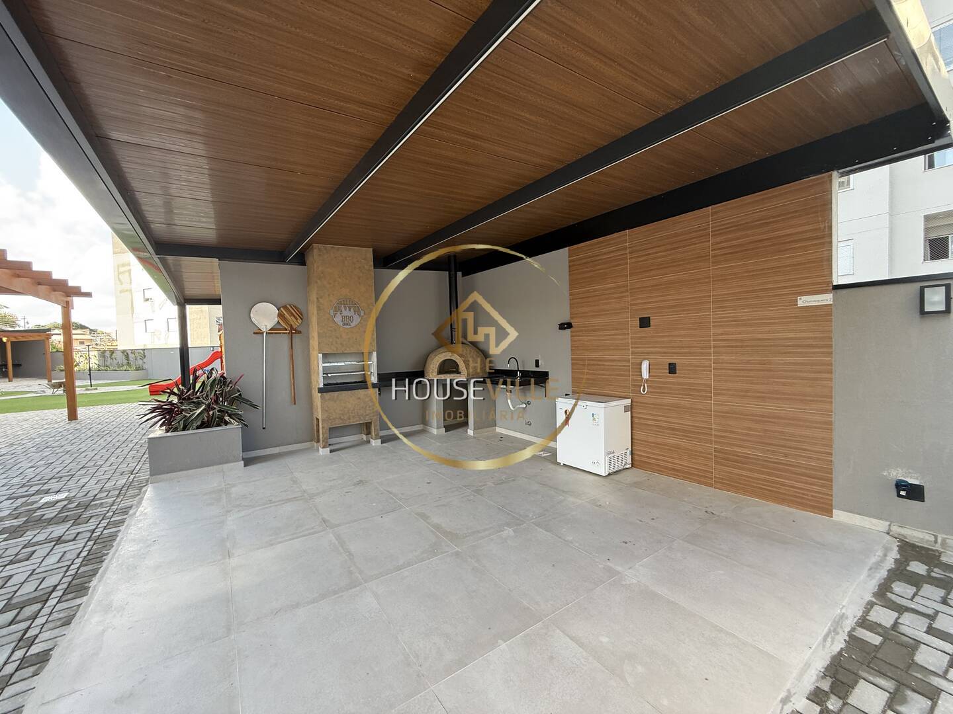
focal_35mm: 14
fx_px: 385
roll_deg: +2.4
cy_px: 357
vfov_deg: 85.7
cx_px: 476
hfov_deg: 102.1
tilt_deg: -1.4
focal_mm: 2.22
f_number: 2.2
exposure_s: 1/99
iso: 64
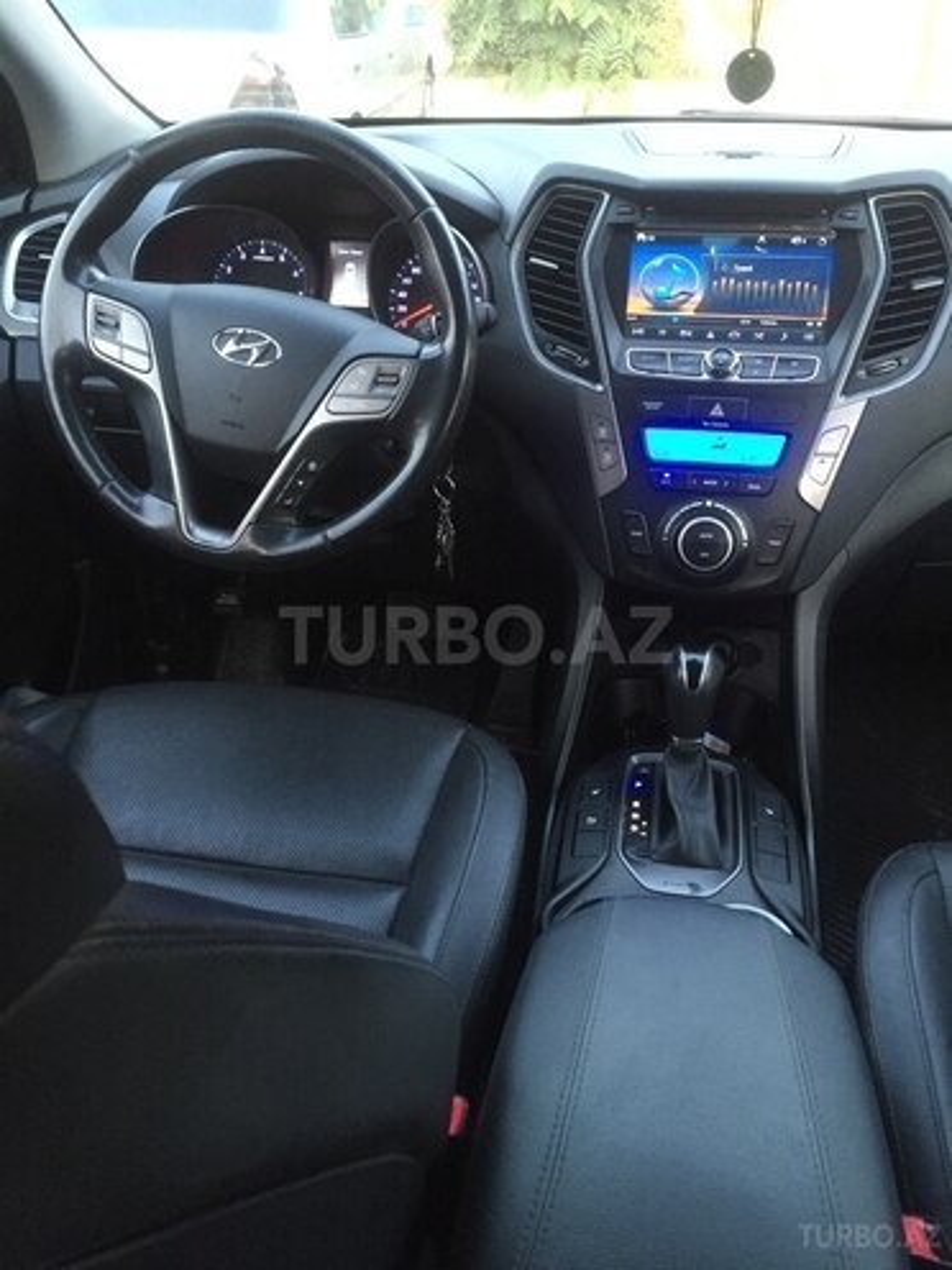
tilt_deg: -30.8
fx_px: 1063
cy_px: 635
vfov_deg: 61.7
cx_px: 476
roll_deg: -1.1
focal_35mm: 29
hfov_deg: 48.2
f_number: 2.2
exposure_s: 1/33
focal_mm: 4.15
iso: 250
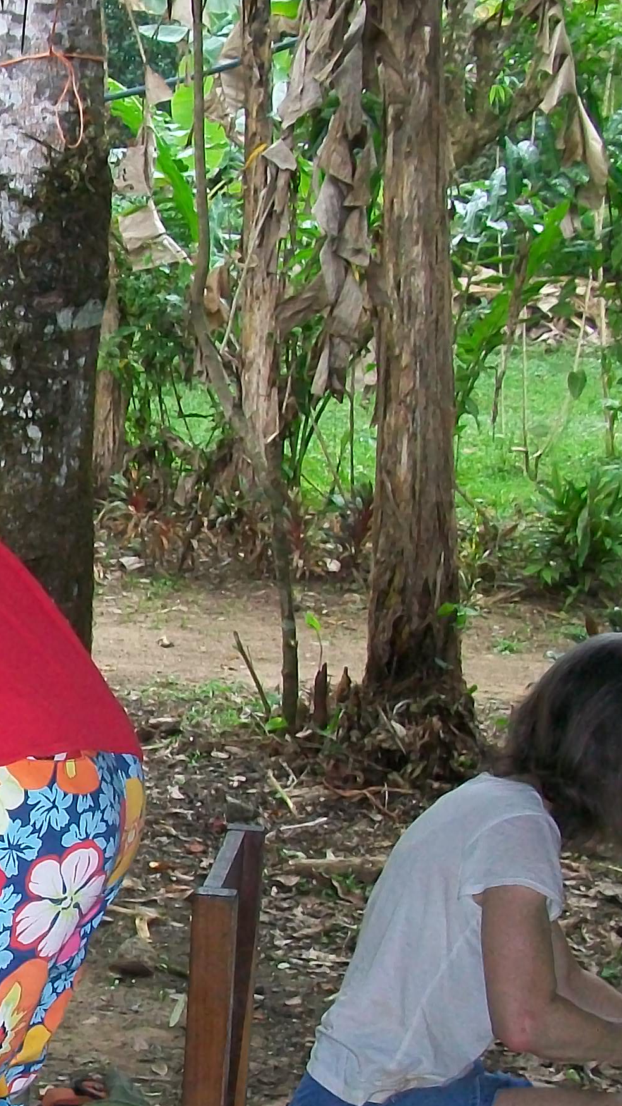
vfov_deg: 28.7
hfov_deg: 15.1
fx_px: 2141
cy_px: 784
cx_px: -351
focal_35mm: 73
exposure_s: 1/60
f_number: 2.8
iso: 160
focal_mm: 5.7
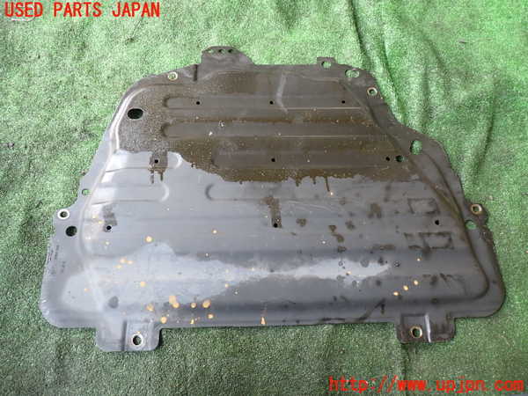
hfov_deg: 69.4
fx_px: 381
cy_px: 198
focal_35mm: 25
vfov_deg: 54.9
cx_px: 264
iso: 160
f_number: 2
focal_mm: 4.5
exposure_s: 1/60
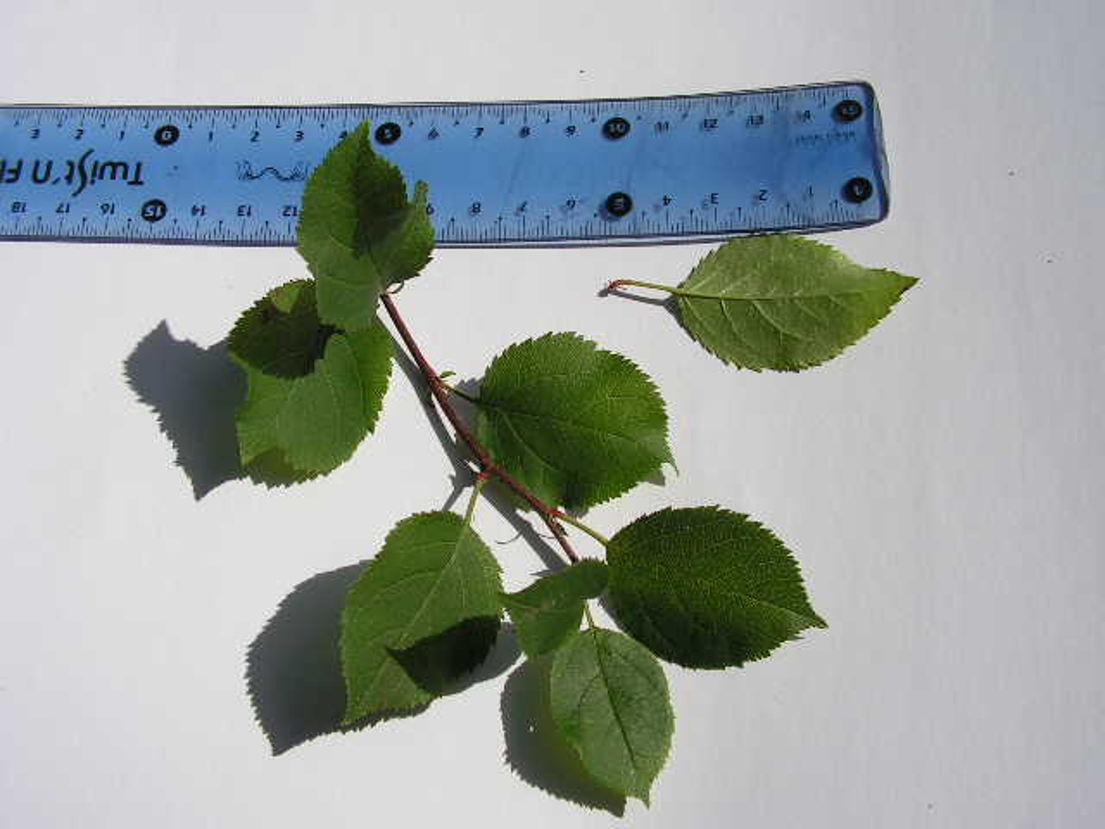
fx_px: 1149
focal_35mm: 36
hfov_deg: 51.4
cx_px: 552
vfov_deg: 39.7
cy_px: 414
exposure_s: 1/1600
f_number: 4.8
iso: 64
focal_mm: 6
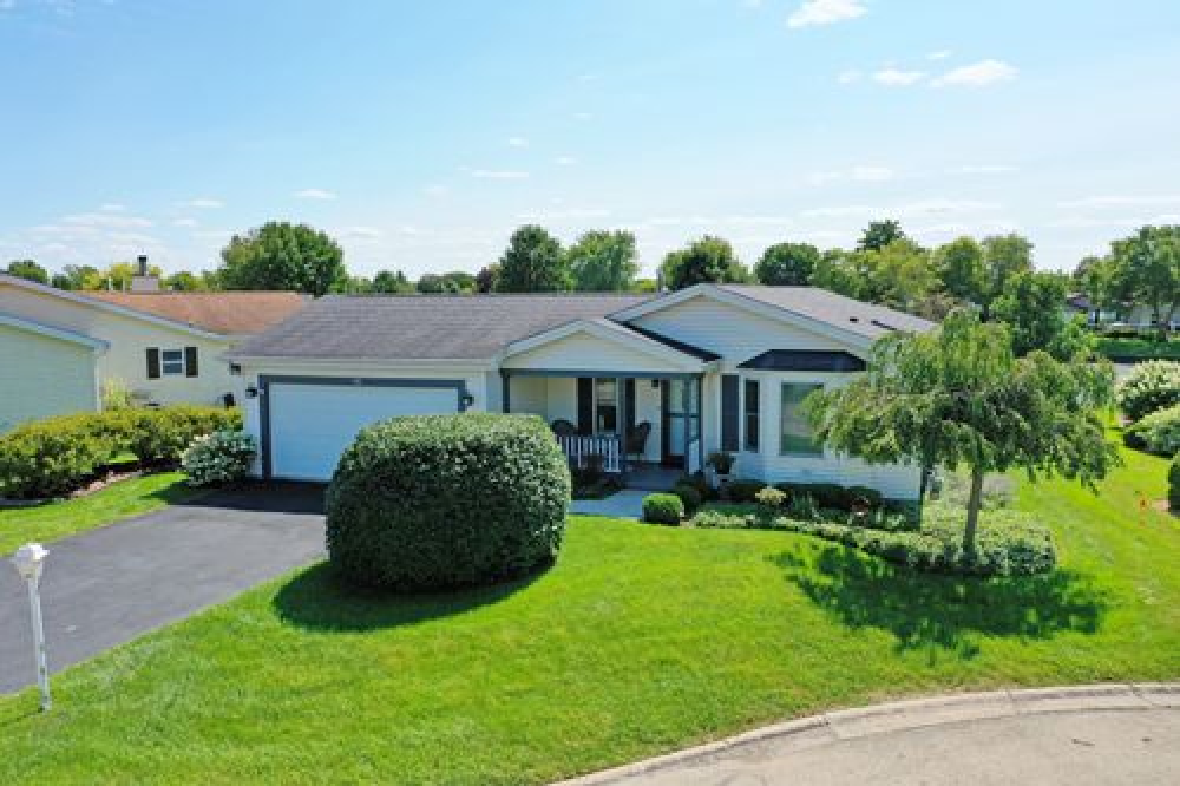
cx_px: 590
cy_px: 393
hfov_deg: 65.5
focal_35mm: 28
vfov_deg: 46.4
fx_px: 917
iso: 100
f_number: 6.3
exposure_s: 1/500
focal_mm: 10.26
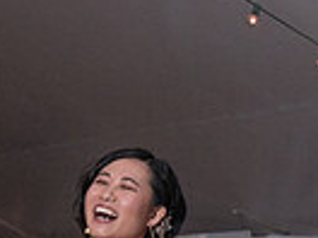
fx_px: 1580
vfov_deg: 8.6
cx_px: 419
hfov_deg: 11.2
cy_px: 212
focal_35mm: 172
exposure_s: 1/200
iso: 2000
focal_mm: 35
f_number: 5.6
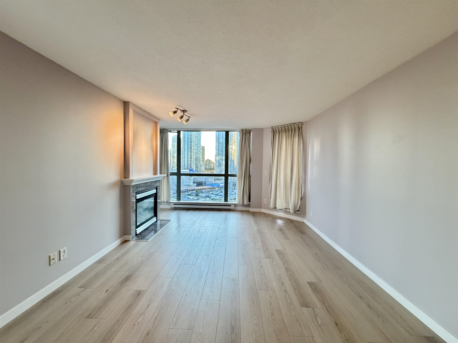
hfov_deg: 102.1
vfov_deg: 85.7
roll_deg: -0.4
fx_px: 185
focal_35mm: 14
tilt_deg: -2.0
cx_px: 229
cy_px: 172
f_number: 2.2
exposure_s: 1/120
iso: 320
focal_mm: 2.22
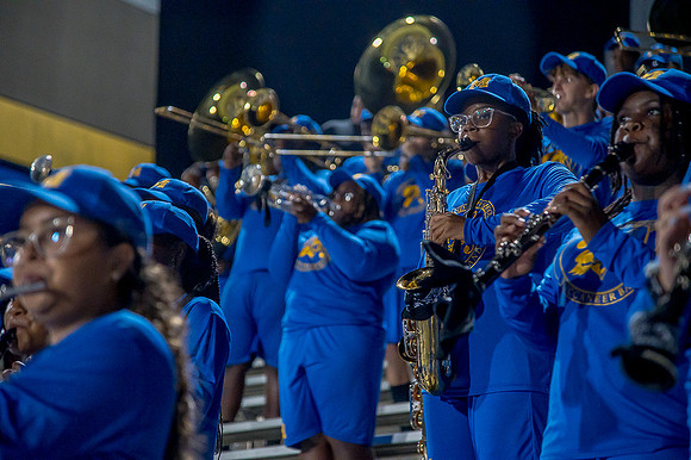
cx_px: 346
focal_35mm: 120
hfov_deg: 17.1
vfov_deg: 11.4
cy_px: 230
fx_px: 2302
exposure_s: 1/200
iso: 2000
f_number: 4
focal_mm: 120
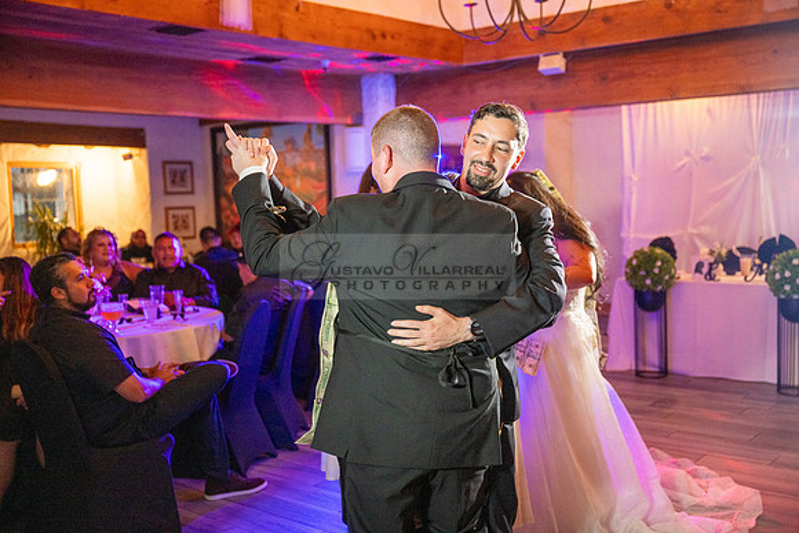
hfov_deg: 49.5
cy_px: 266
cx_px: 400
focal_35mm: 39
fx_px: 866
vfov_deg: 34.2
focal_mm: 39
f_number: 2.8
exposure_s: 1/160
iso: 1600
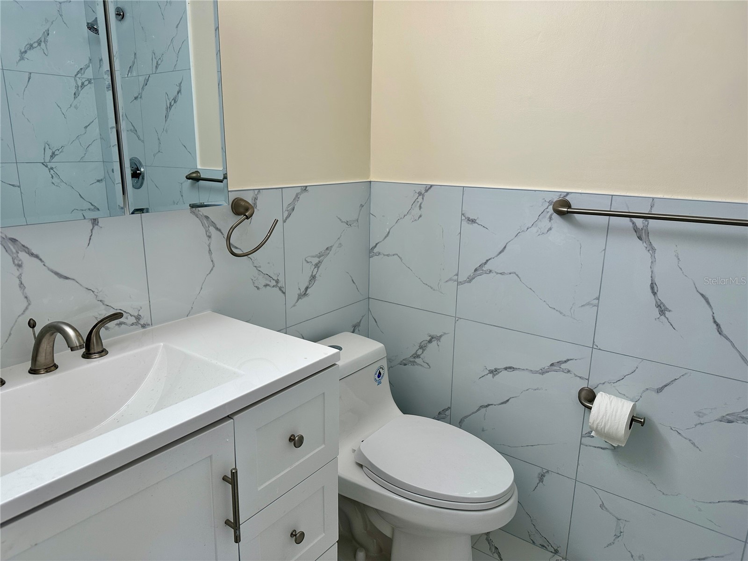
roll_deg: -0.5
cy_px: 280
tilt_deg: -14.6
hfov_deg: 71.6
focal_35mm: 24
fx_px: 519
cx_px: 374
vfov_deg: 56.8
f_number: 1.78
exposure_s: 1/120
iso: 80
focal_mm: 6.86
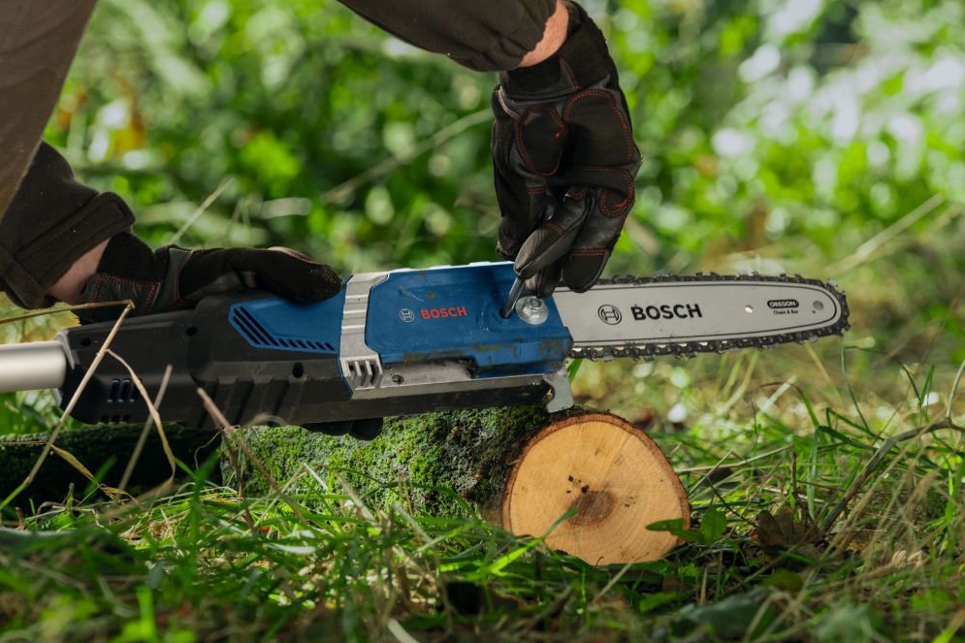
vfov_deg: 7.6
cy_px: 322
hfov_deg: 11.4
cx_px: 484
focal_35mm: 180
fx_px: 4824
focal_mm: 179
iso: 1600
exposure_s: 1/100
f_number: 8
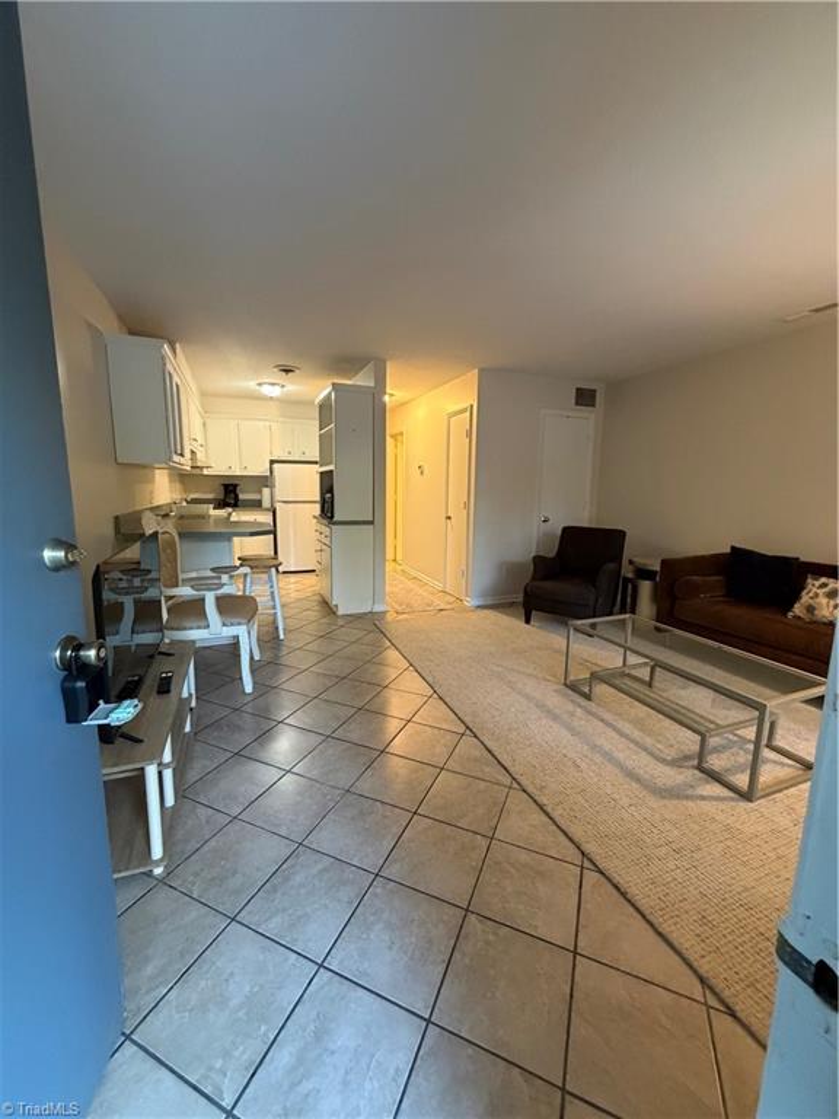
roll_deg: -1.2
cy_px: 560
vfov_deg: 102.1
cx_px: 420
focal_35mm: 14
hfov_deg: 85.7
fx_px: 452
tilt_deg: -8.6
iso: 500
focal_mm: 2.22
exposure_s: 1/60
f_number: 2.2
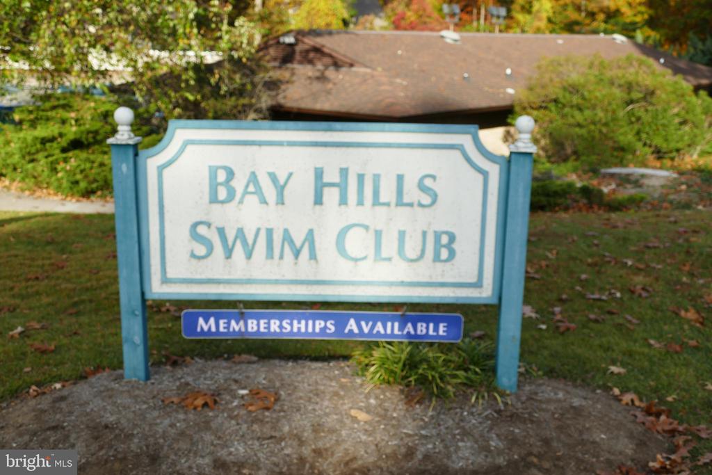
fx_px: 851
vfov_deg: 31.2
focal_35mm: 43
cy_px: 238
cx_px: 356
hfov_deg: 45.4
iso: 125
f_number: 3.2
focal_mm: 15.76
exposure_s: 1/500
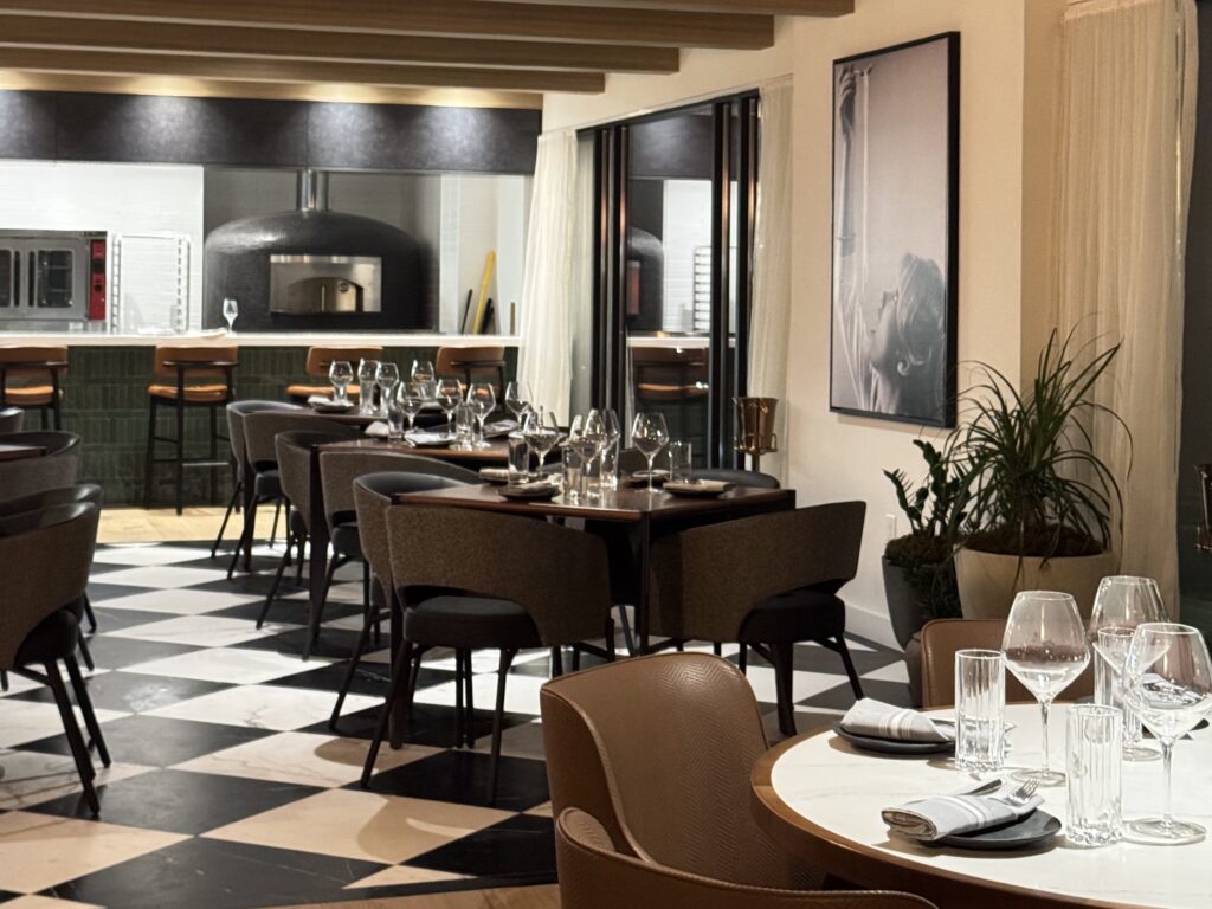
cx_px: 606
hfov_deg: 39.7
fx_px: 1681
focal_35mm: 48
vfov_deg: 30.3
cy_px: 454
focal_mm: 6.76
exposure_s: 1/18
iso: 1000
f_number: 1.78
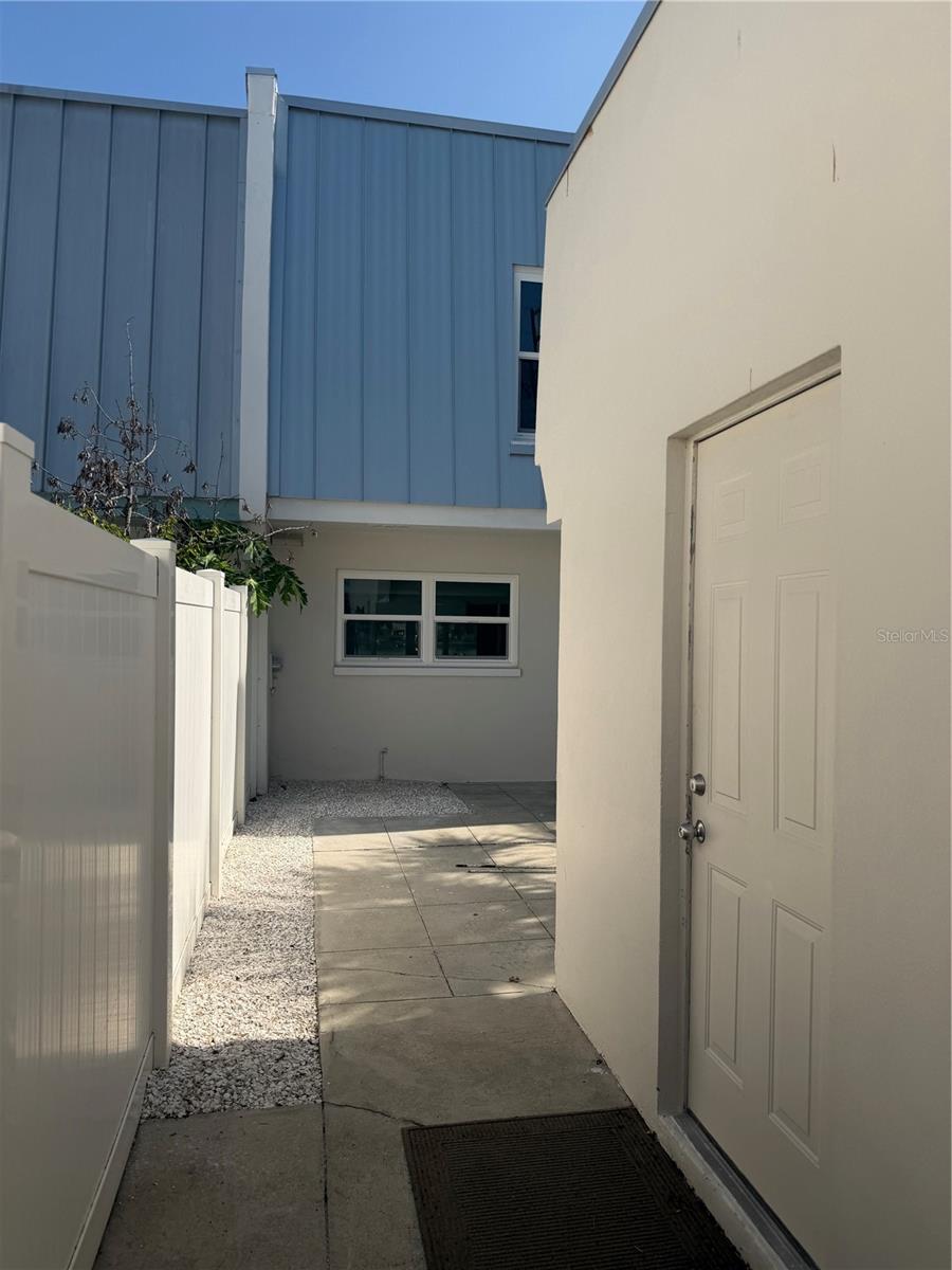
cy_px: 635
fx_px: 880
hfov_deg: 56.8
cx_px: 476
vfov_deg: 71.6
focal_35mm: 24
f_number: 1.78
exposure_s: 1/7353
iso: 80
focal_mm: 6.76
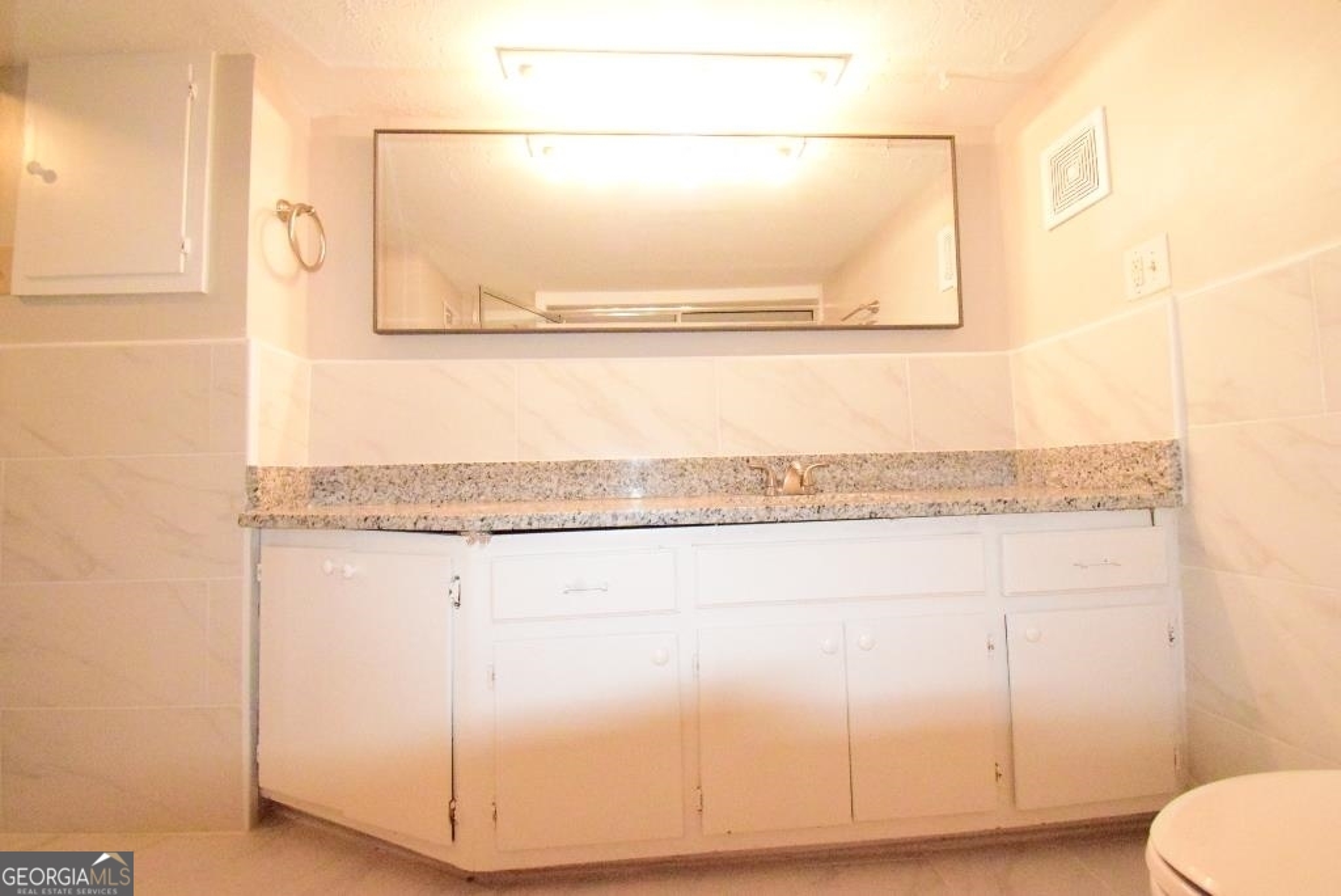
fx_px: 559
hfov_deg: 100.4
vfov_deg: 77.4
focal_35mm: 15
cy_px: 448
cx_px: 670
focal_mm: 10
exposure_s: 1/200
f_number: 13
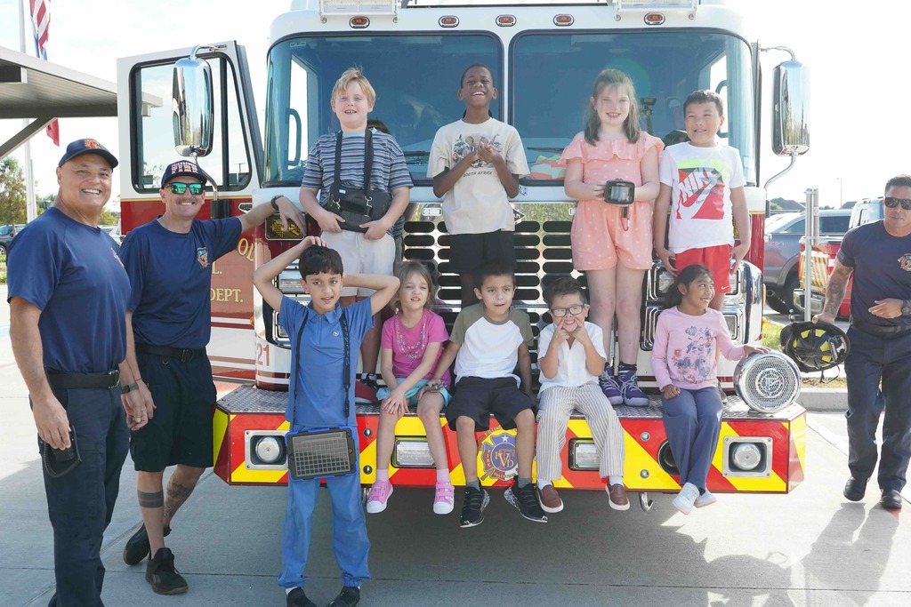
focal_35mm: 39
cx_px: 456
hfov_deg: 49.5
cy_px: 304
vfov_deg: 34.2
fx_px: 987
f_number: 6.3
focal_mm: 39
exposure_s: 1/1600
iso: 1600
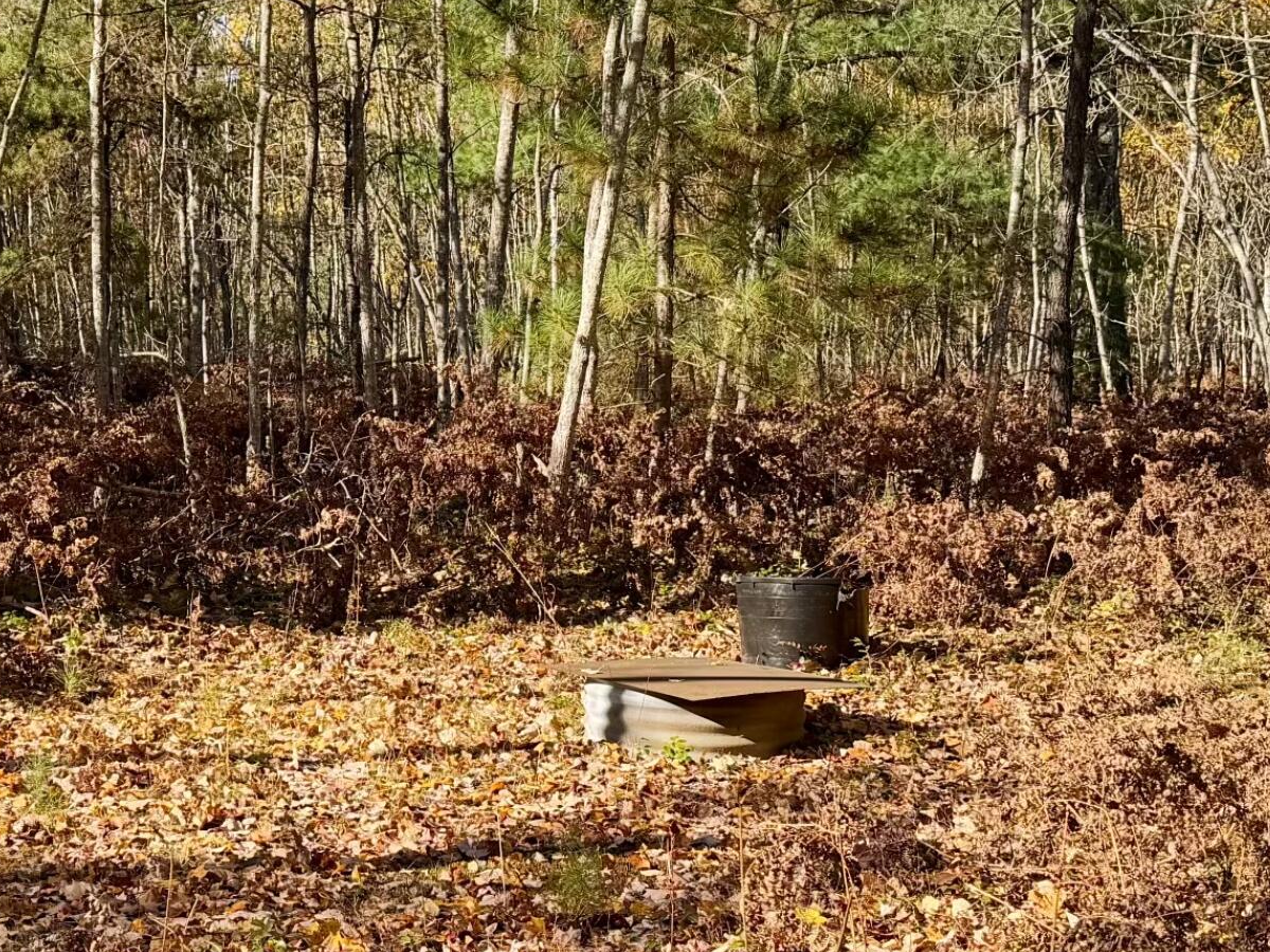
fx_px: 2201
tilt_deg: -2.5
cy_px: 454
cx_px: 319
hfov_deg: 31.6
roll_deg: -0.7
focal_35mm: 60
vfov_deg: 24.4
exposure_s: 1/1314
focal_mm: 6.76
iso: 80
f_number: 1.78
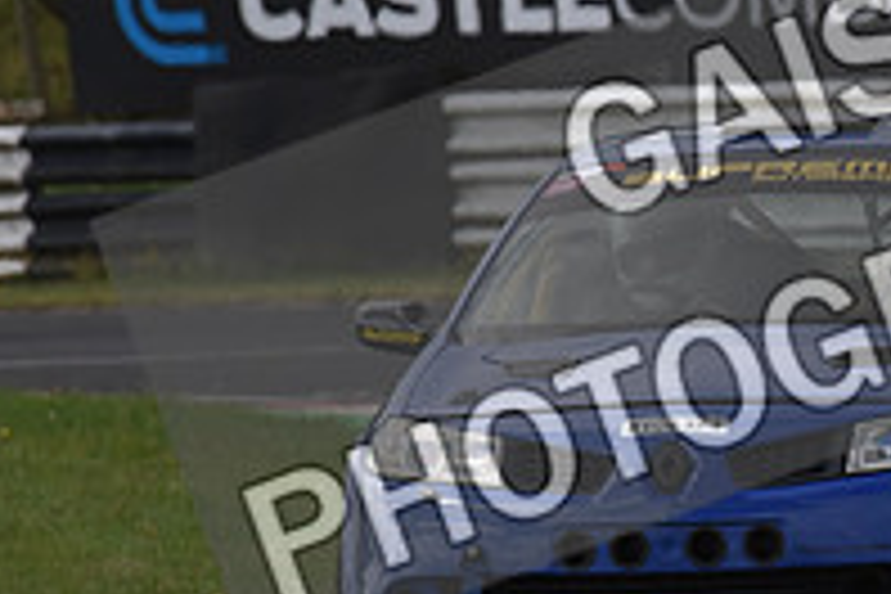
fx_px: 29054
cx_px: 994
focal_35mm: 1174
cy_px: 142
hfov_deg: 1.8
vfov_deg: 1.2
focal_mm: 400
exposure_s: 1/1000
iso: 1250
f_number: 8
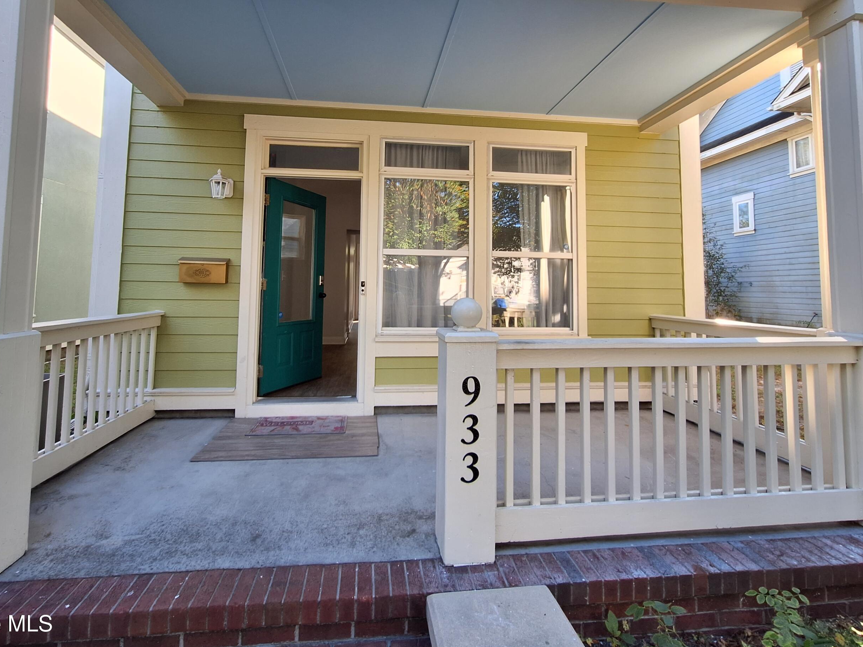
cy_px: 262
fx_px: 399
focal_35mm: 16
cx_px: 414
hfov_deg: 94.5
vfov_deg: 77.3
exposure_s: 1/120
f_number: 2.2
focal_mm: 1.74
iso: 50
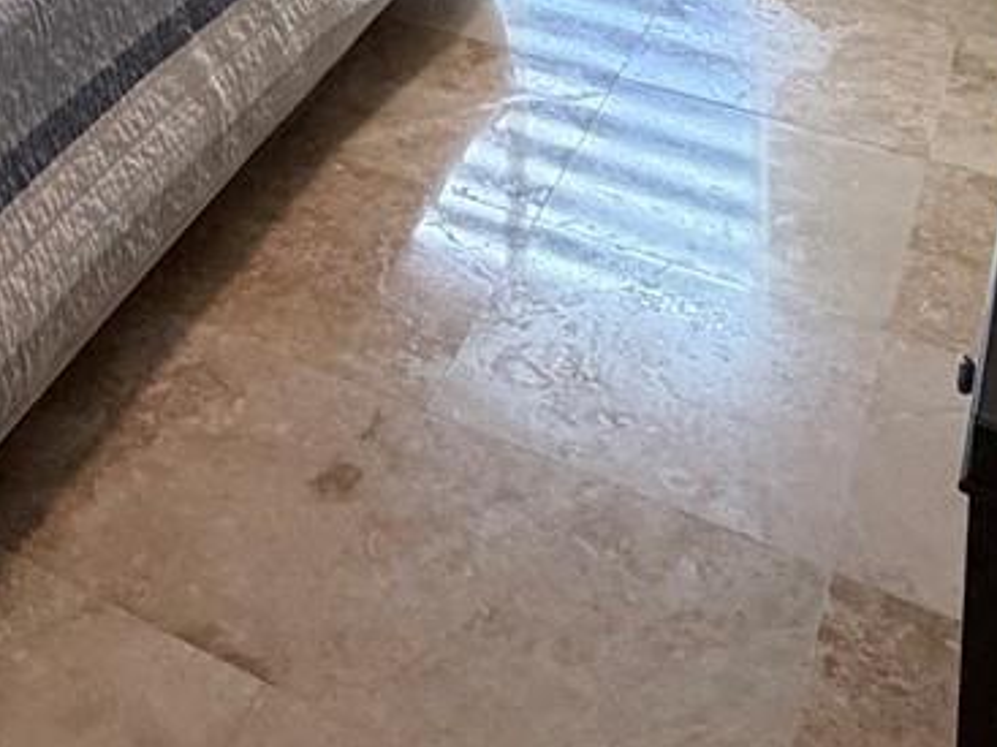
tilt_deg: -4.9
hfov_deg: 29.5
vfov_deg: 17.9
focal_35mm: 61
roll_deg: +2.0
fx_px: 1756
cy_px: -685
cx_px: -11
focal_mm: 2.22
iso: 320
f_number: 2.2
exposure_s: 1/60
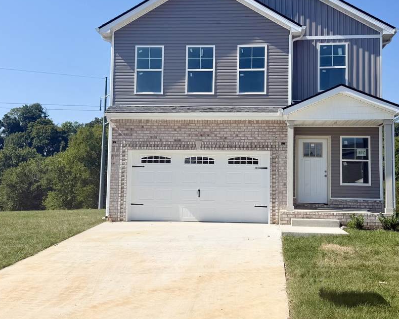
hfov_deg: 47.8
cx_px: 229
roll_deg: +0.1
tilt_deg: +4.6
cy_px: 147
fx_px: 449
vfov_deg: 39.1
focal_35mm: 38
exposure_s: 1/7353
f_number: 1.78
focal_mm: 6.76
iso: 80
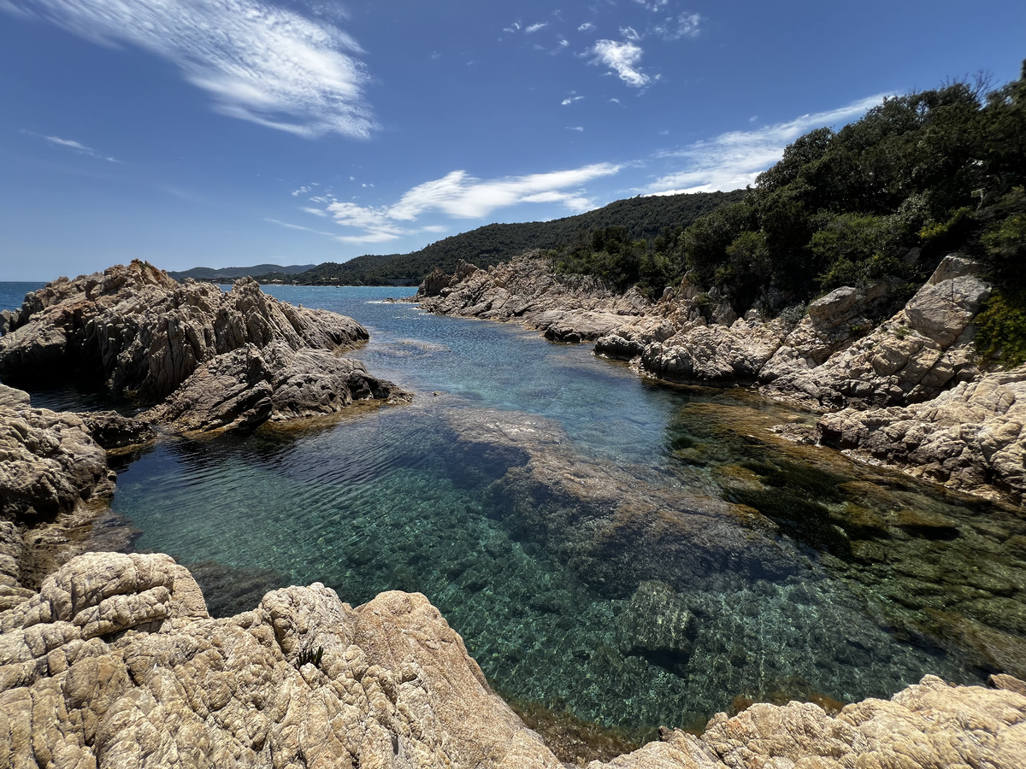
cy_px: 384
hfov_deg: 106.2
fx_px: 385
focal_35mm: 13
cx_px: 513
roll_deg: -0.4
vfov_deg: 89.9
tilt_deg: -13.2
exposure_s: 1/1167
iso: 32
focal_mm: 1.57
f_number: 1.8
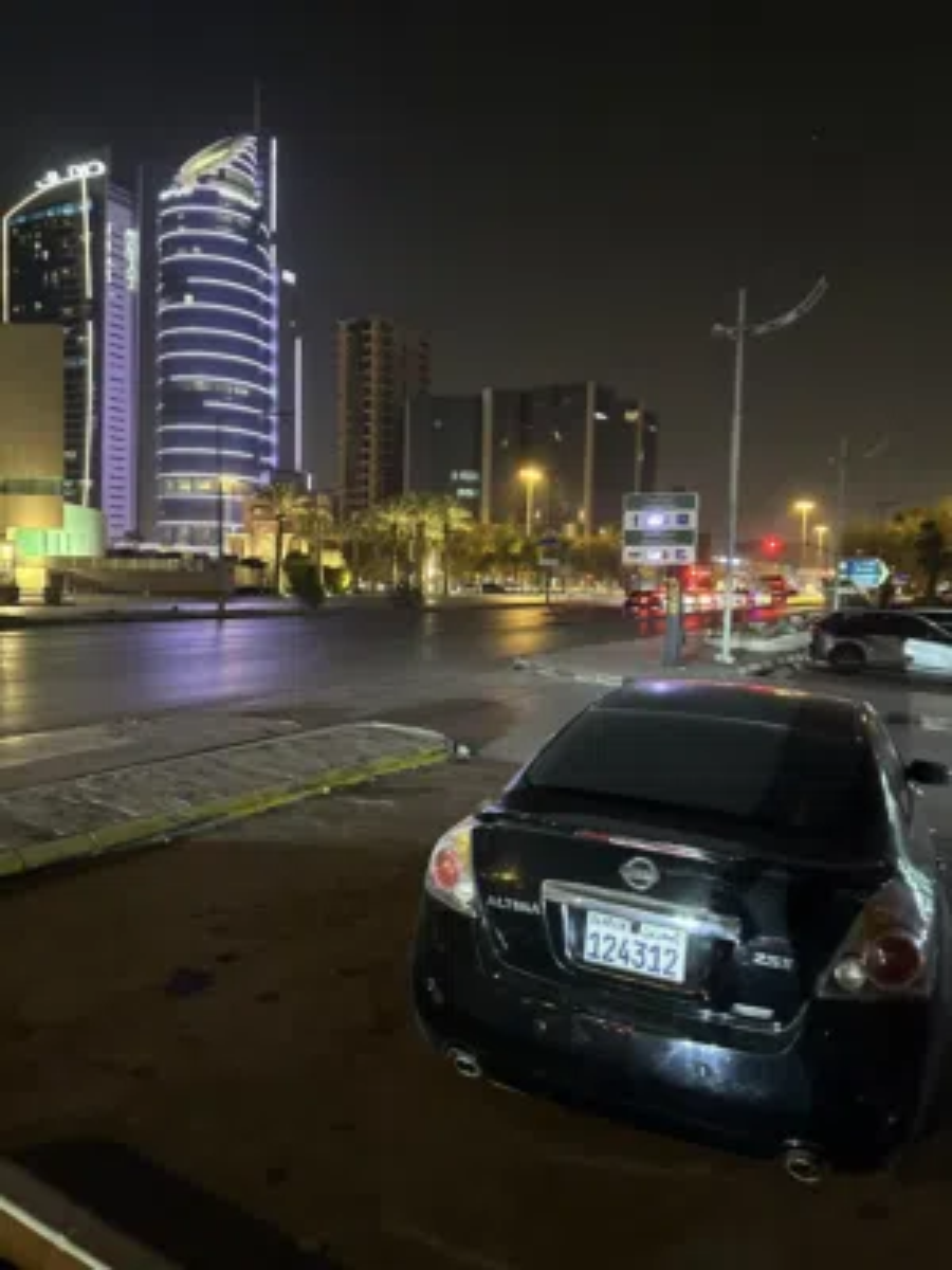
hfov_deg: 56.8
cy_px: 635
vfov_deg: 71.6
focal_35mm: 24
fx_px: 880
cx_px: 476
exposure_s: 1/30
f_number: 1.78
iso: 1250
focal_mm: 6.86
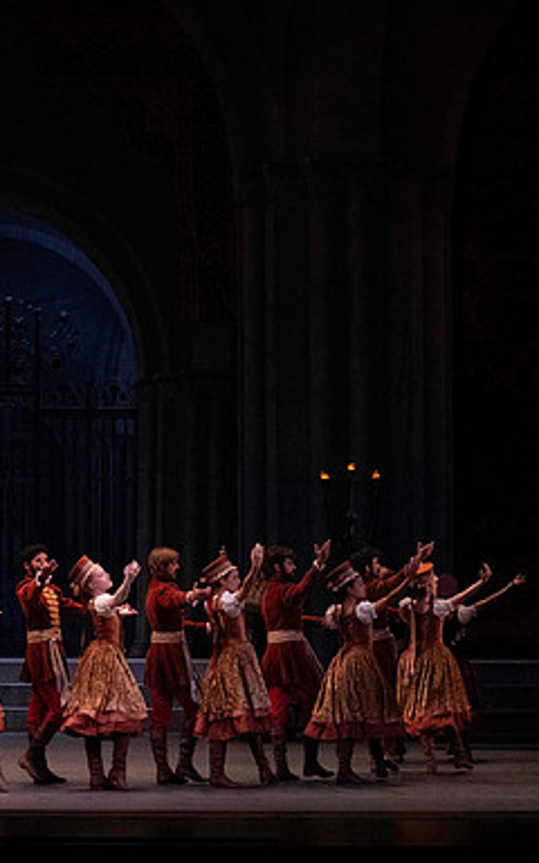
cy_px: 430
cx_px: 177
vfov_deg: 15.9
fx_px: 3079
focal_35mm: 131
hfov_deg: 10.0
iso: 12800
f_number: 7.1
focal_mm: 85
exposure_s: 1/400
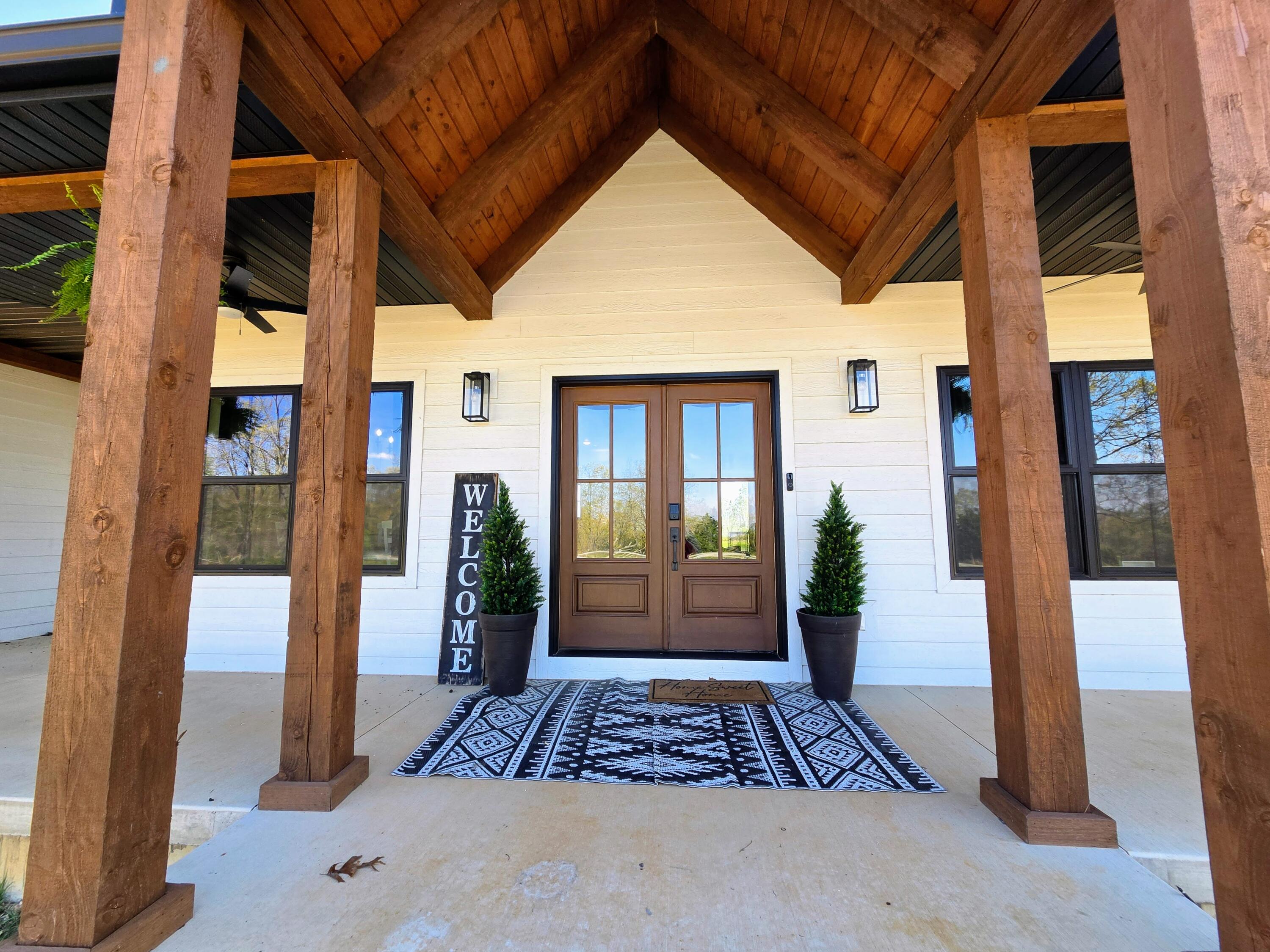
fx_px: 477
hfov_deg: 106.2
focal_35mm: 13
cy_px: 476
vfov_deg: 89.9
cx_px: 635
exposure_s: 1/375
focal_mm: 2.2
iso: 100
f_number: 2.2
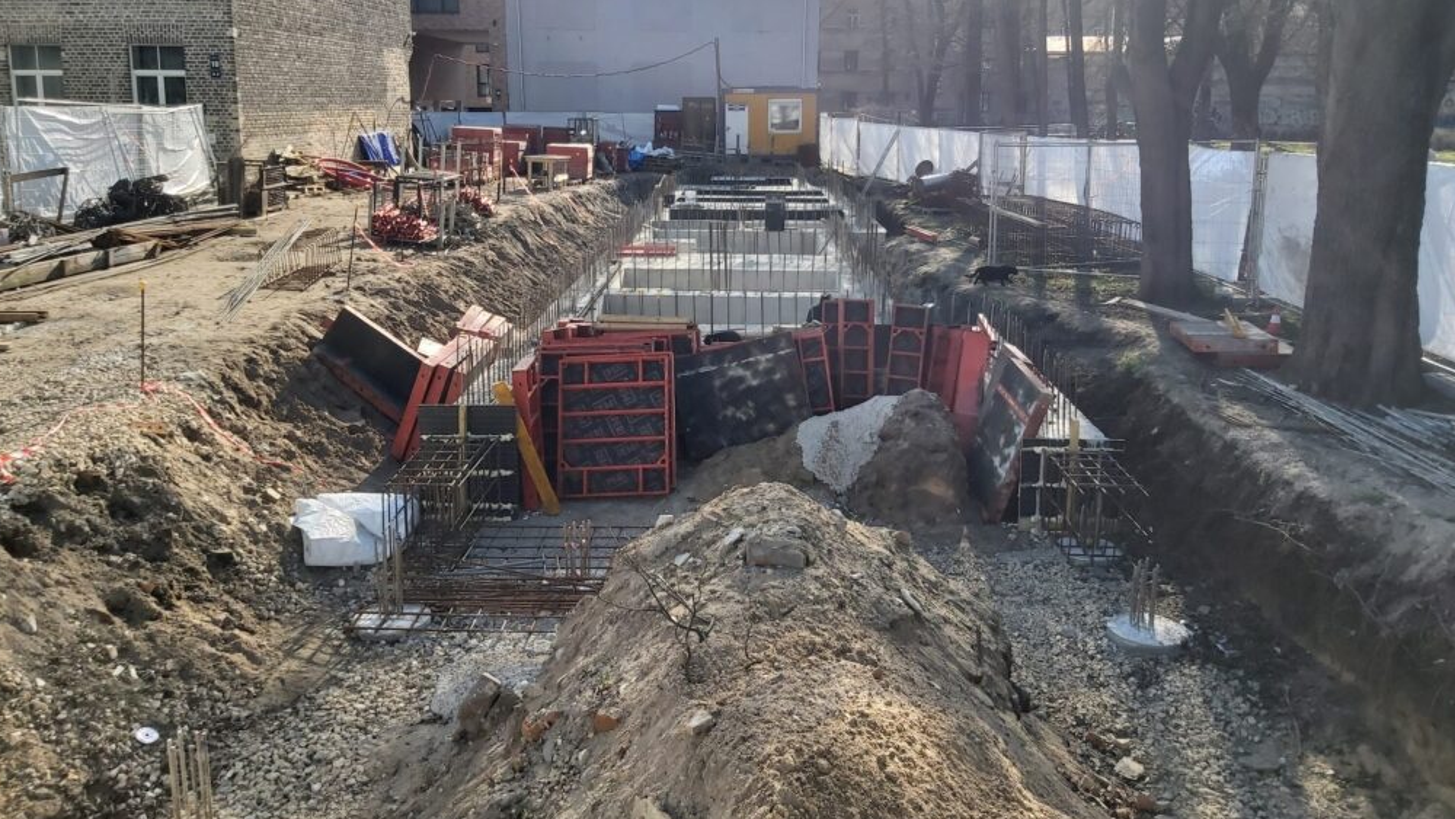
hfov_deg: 66.1
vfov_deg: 39.9
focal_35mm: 29
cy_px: 298
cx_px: 722
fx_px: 1119
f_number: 1.7
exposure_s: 1/1037
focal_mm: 3.92
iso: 64
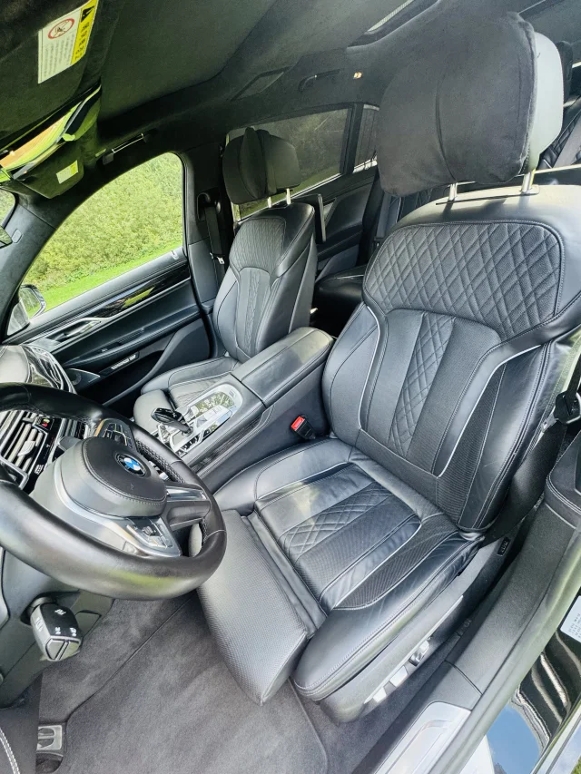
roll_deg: +21.9
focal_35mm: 14
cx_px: 290
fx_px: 313
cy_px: 387
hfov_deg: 85.7
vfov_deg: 102.1
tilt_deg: -34.1
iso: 160
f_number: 2.2
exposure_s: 1/99
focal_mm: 2.22
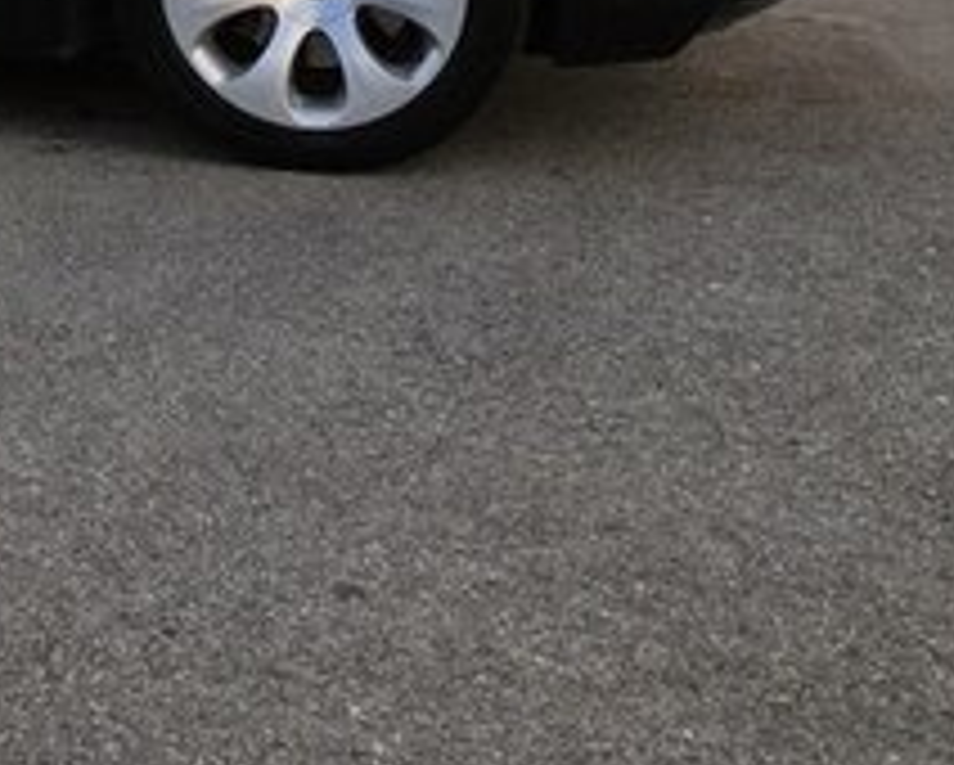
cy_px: -182
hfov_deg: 19.8
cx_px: -310
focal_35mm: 88
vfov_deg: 16.7
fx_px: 2487
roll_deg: +0.4
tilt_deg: -5.2
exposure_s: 1/327
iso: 25
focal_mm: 4.15
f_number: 2.2
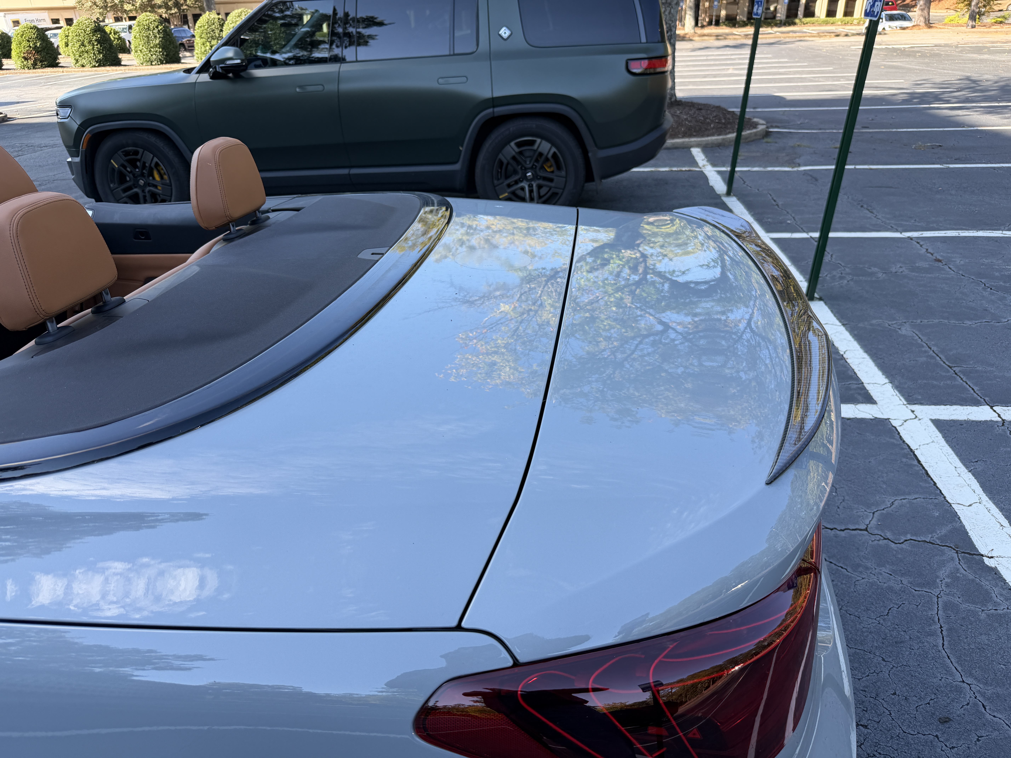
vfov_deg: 56.8
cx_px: 506
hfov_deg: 71.6
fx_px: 701
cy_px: 379
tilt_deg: -27.2
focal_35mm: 24
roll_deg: +1.3
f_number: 1.78
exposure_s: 1/715
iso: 80
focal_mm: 6.76
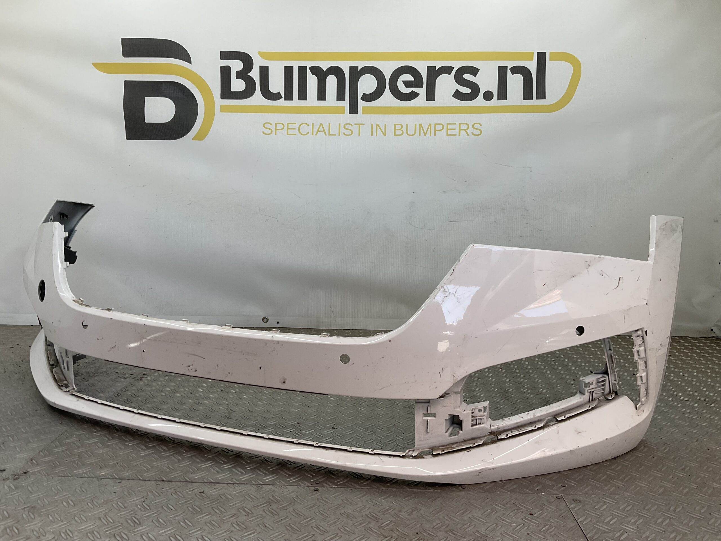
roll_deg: -2.2
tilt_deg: -8.6
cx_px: 360
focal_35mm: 29
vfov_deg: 48.2
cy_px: 270
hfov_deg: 61.7
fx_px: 604
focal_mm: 3
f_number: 1.8
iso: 16
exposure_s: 1/220
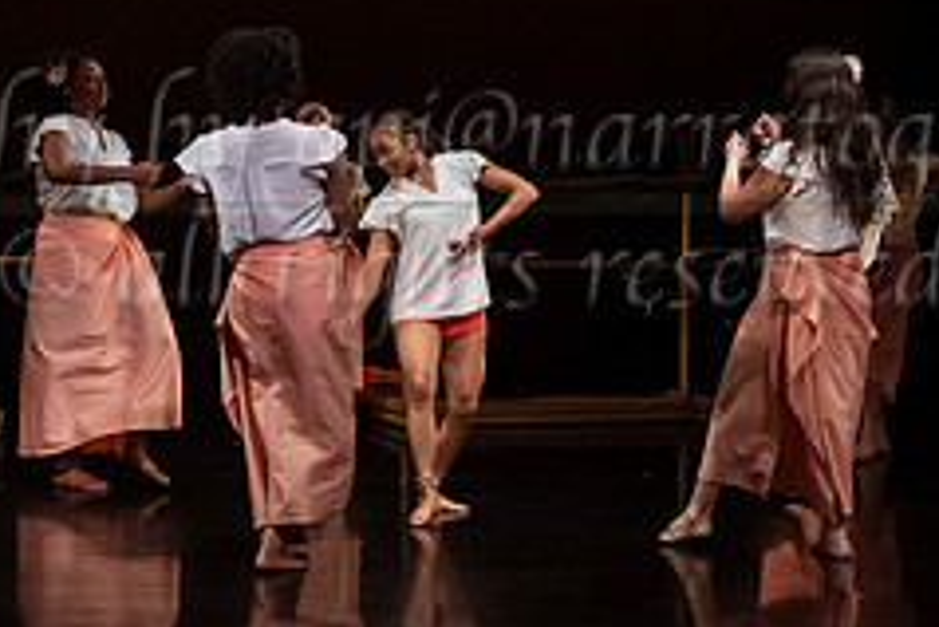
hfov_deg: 16.4
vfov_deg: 11.0
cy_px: 226
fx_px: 3262
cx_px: 464
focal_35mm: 125
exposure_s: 1/400
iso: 4000
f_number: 4
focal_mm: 49
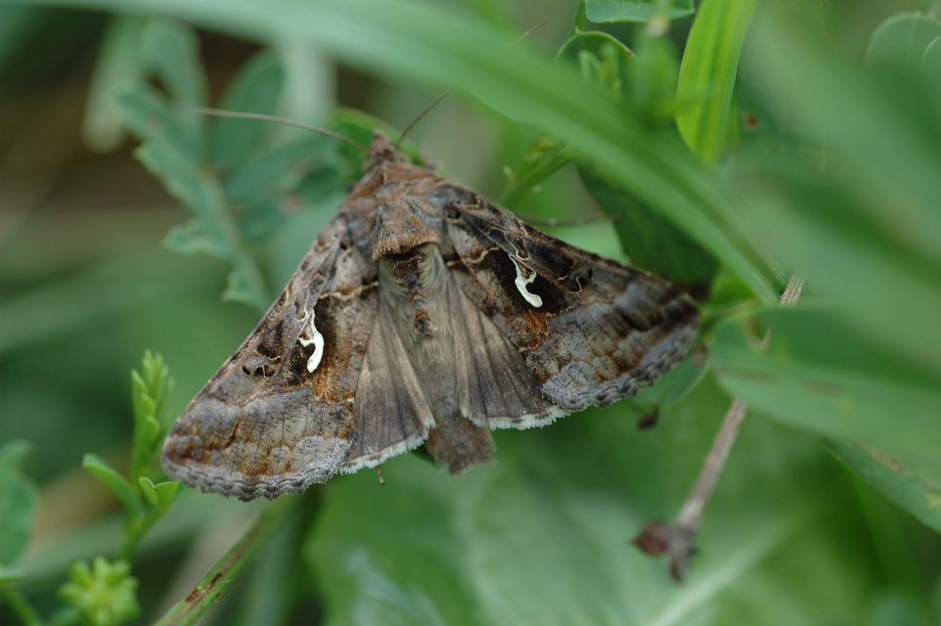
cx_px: 470
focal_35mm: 225
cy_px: 313
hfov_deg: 9.2
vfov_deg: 6.1
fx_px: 5877
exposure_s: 1/200
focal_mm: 150
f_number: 3.5
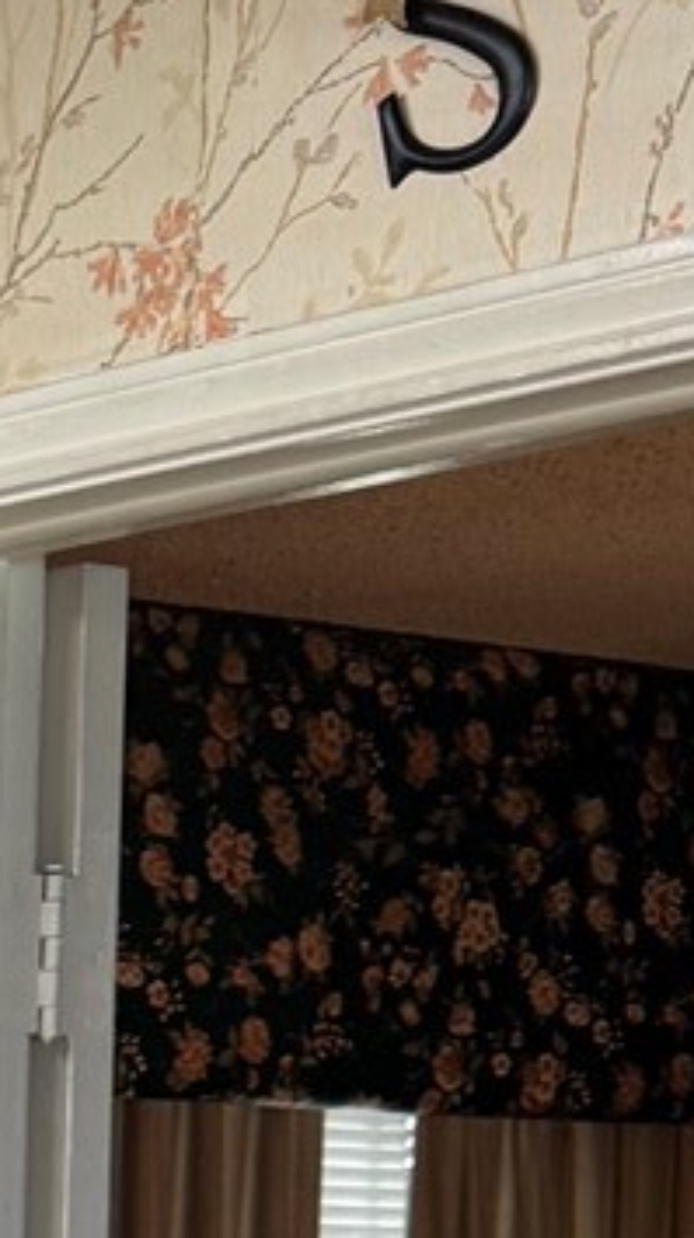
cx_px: -1604
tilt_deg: -0.2
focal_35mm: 151
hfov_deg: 6.9
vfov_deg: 13.8
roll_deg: -1.2
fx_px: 4953
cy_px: 1527
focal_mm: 6.76
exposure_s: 1/60
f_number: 1.78
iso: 125
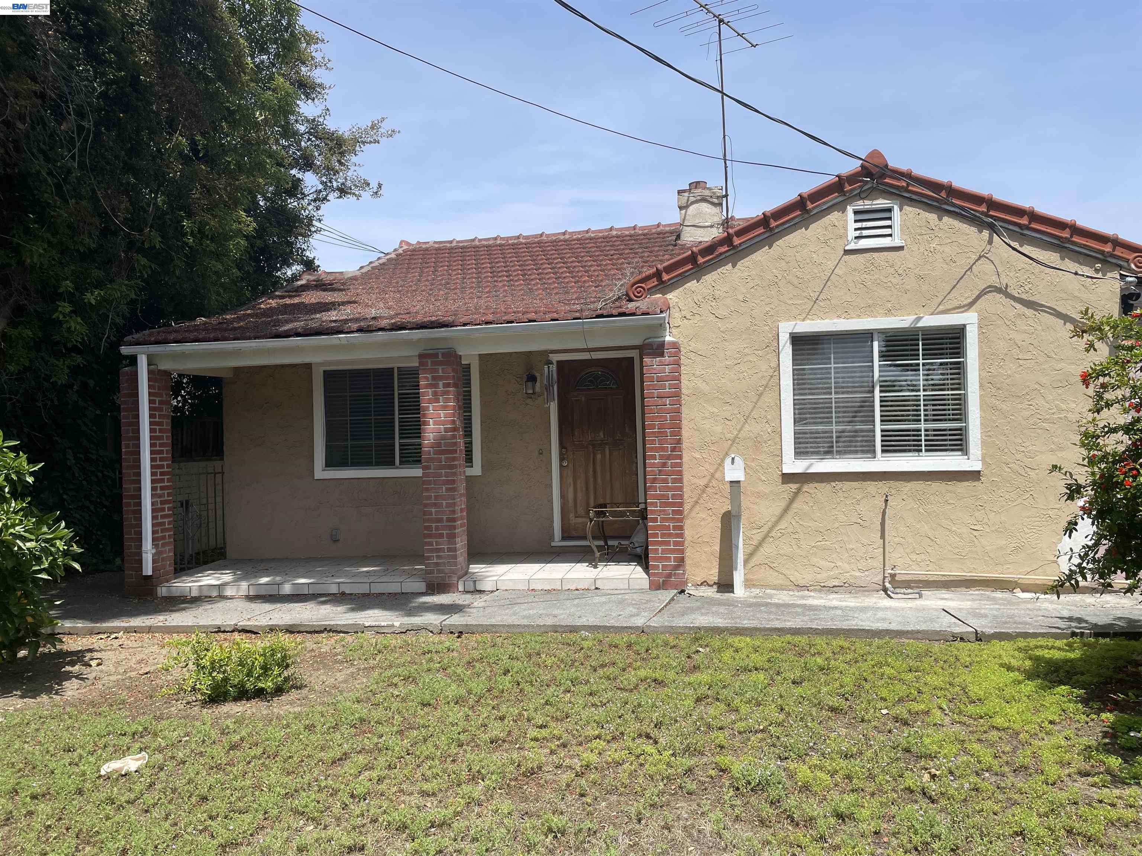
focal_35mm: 26
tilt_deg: +1.2
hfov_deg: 67.3
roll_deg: +1.6
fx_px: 858
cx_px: 571
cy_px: 428
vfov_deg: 53.1
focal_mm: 4.2
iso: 32
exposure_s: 1/3731
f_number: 1.6
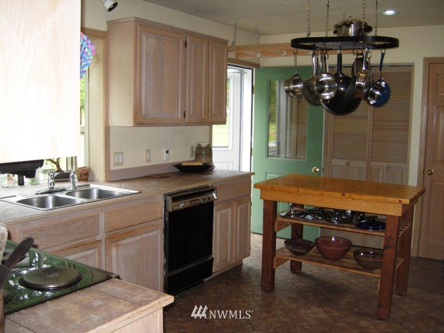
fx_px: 462
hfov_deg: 51.4
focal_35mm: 36
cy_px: 166
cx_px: 222
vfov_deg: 39.7
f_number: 2.7
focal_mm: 7.5
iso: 200
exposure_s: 1/181
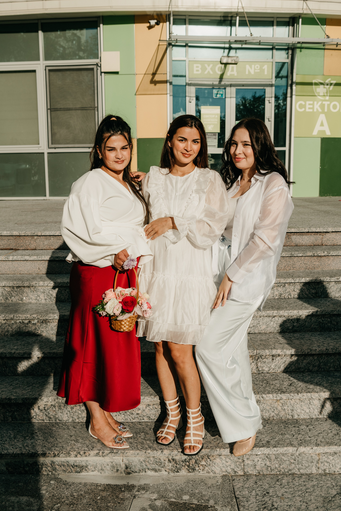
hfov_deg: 35.1
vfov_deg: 50.7
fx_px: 540
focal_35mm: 38
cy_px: 256
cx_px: 170
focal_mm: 38
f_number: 5
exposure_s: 1/2500
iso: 125
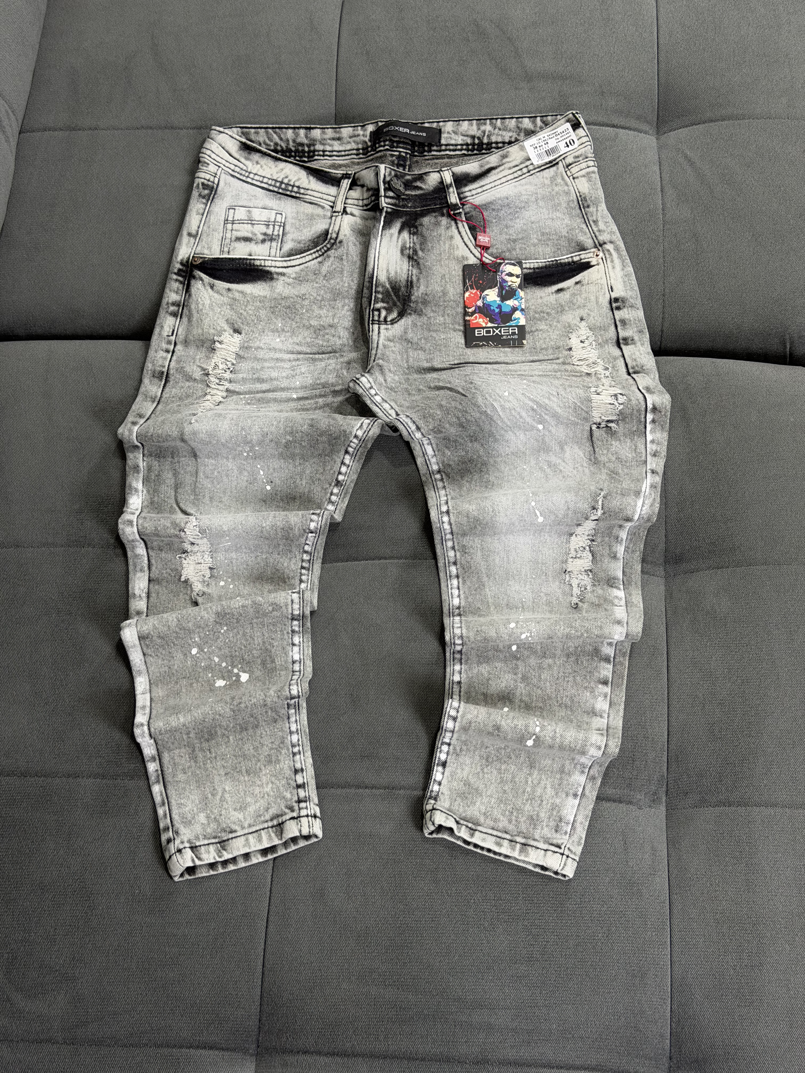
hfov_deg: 30.3
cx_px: 402
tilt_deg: -68.4
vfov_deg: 39.7
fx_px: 1488
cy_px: 536
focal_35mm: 48
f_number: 1.78
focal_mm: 6.76
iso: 80
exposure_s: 1/60
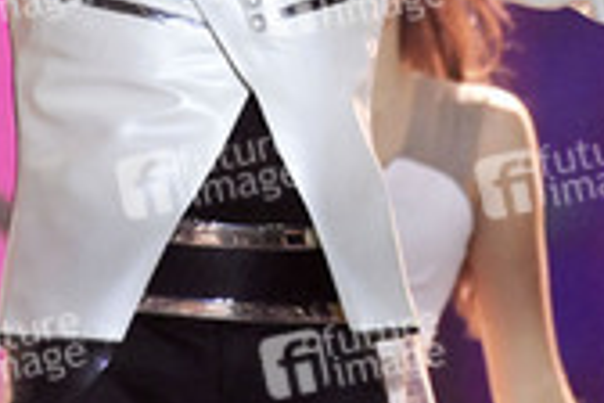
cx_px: 257
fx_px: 18504
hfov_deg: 1.9
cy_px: -94
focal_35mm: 1103
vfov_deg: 1.2
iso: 12800
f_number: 5.6
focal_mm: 410
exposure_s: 1/2000
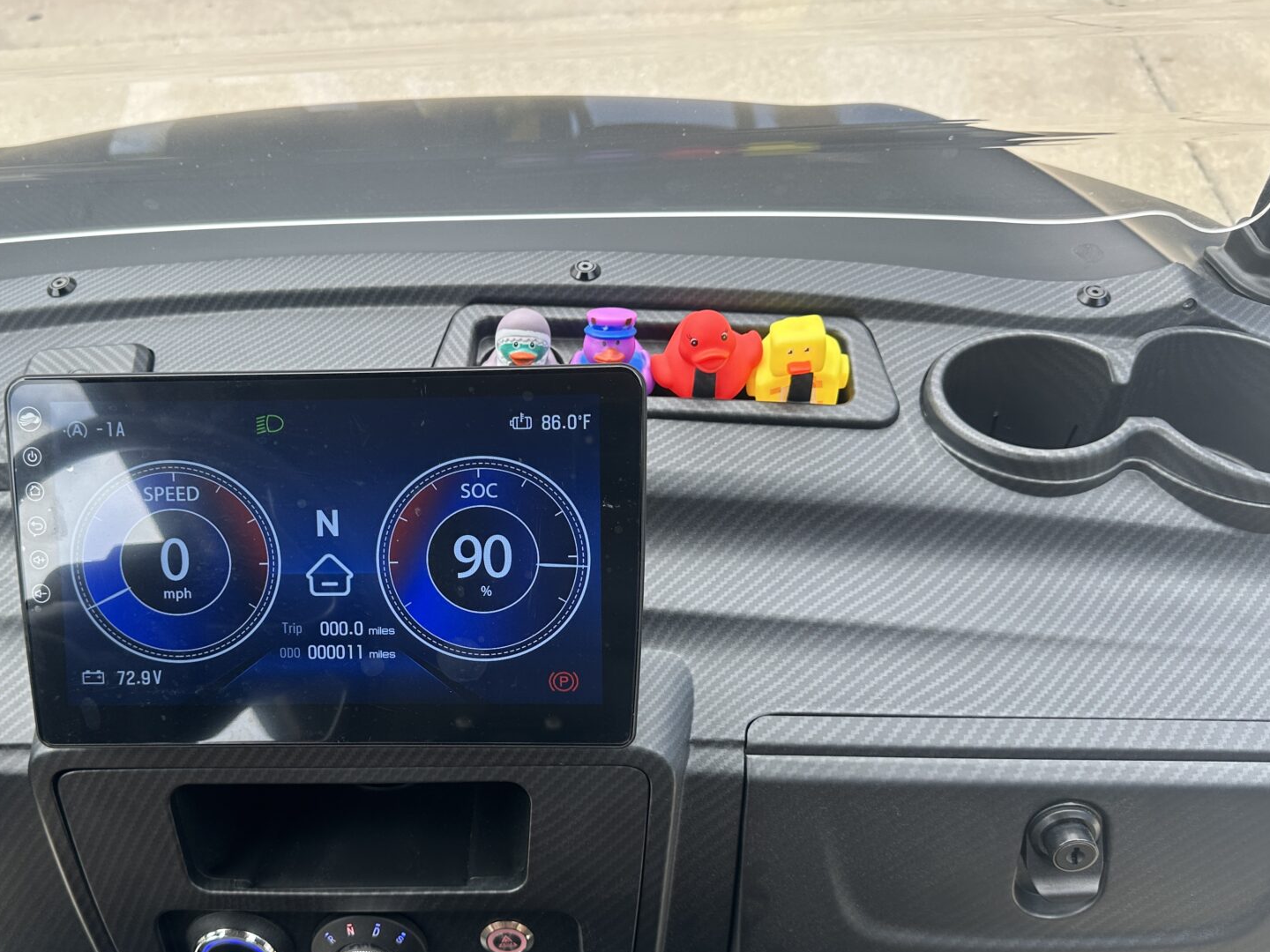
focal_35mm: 32
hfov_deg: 56.3
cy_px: 556
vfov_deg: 44.0
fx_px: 1174
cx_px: 498
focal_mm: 6.86
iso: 80
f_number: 1.78
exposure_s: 1/810
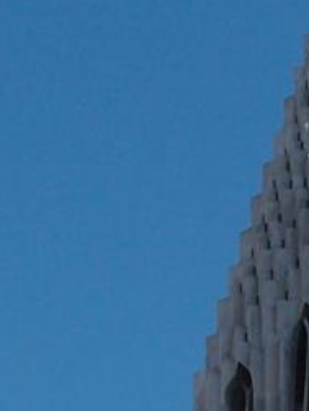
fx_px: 2464
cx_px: 271
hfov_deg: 7.2
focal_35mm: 207
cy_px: 935
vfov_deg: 8.8
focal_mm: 7.41
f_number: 5
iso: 100
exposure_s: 1/800
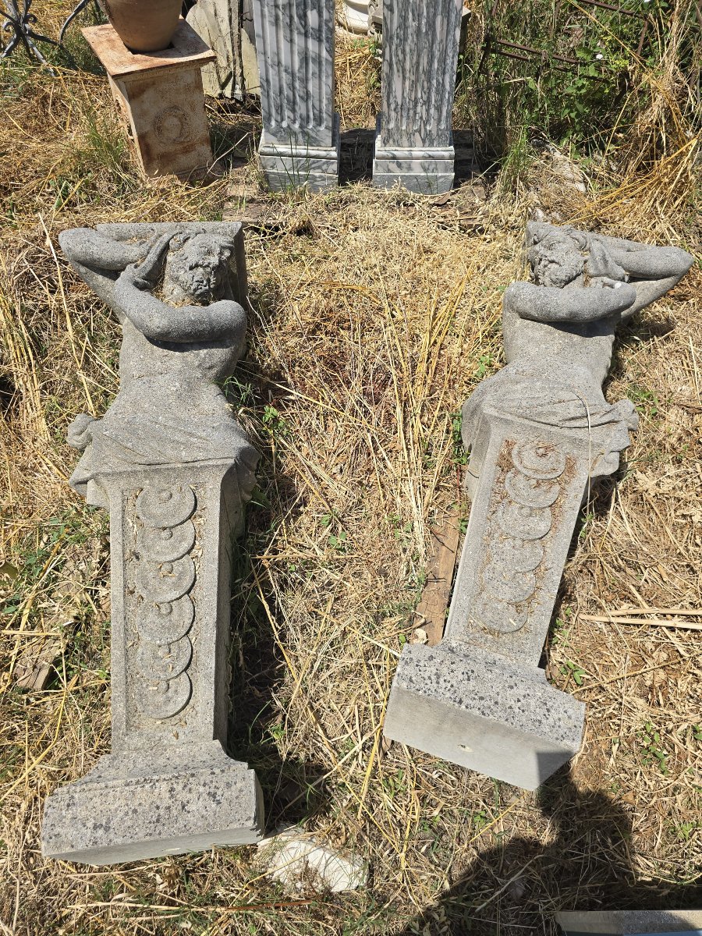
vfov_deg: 73.9
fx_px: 622
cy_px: 468
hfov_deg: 58.9
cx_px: 351
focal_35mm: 23
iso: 12
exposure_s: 1/1008
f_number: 1.7
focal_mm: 6.3
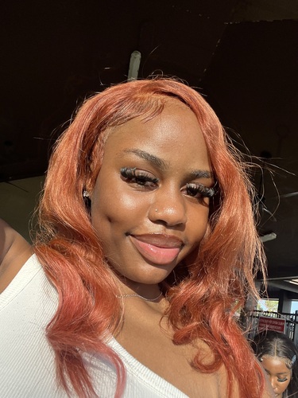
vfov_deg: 60.0
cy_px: 199
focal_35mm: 30
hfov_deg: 46.8
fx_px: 344
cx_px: 149
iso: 32
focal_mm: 2.71
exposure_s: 1/413
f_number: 2.2
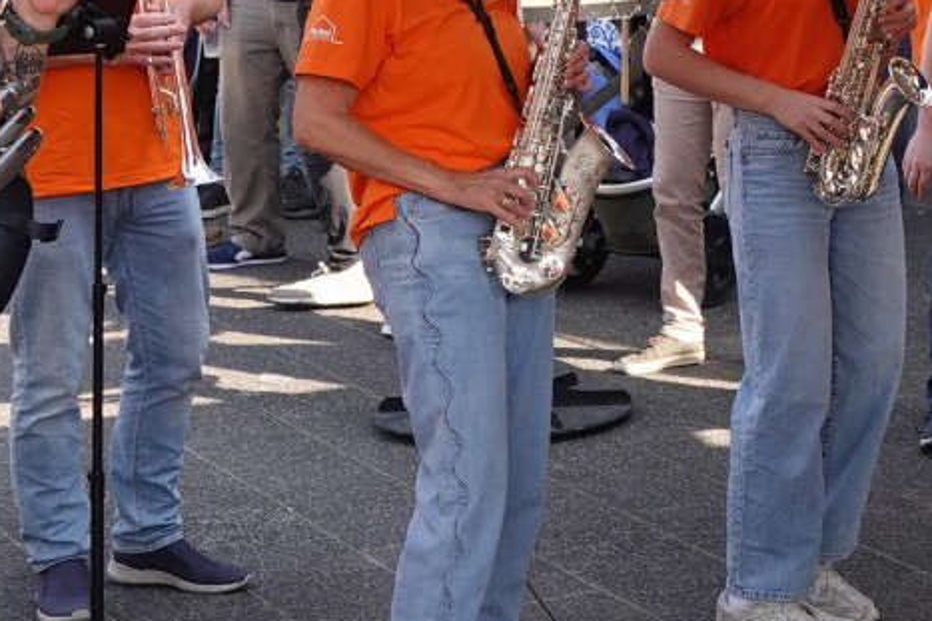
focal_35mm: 118
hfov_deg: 16.3
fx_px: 3054
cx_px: 1273
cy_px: 4
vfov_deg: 11.5
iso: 100
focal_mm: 12.33
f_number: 3.2
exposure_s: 1/250
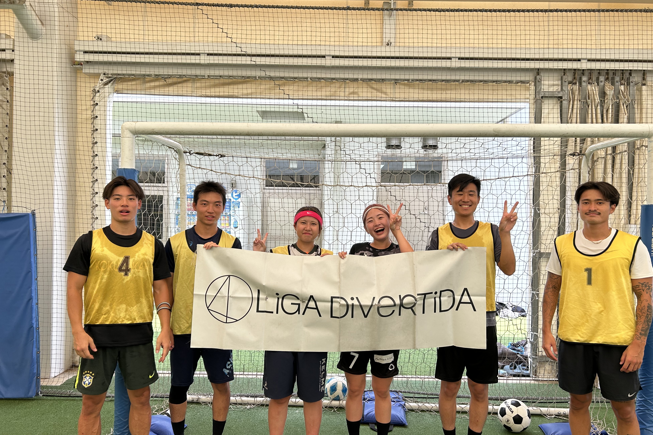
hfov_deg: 65.5
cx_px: 332
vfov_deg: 46.4
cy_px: 219
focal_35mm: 28
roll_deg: -1.1
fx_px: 508
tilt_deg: +0.0
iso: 50
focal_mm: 5.7
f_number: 1.5
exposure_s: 1/547
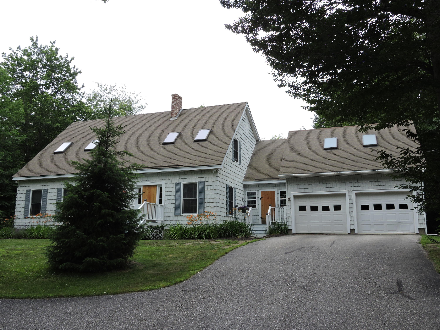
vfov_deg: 46.8
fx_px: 381
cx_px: 220
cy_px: 165
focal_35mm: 30
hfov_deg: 60.0
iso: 100
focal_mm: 5.4
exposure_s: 1/500
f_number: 3.5
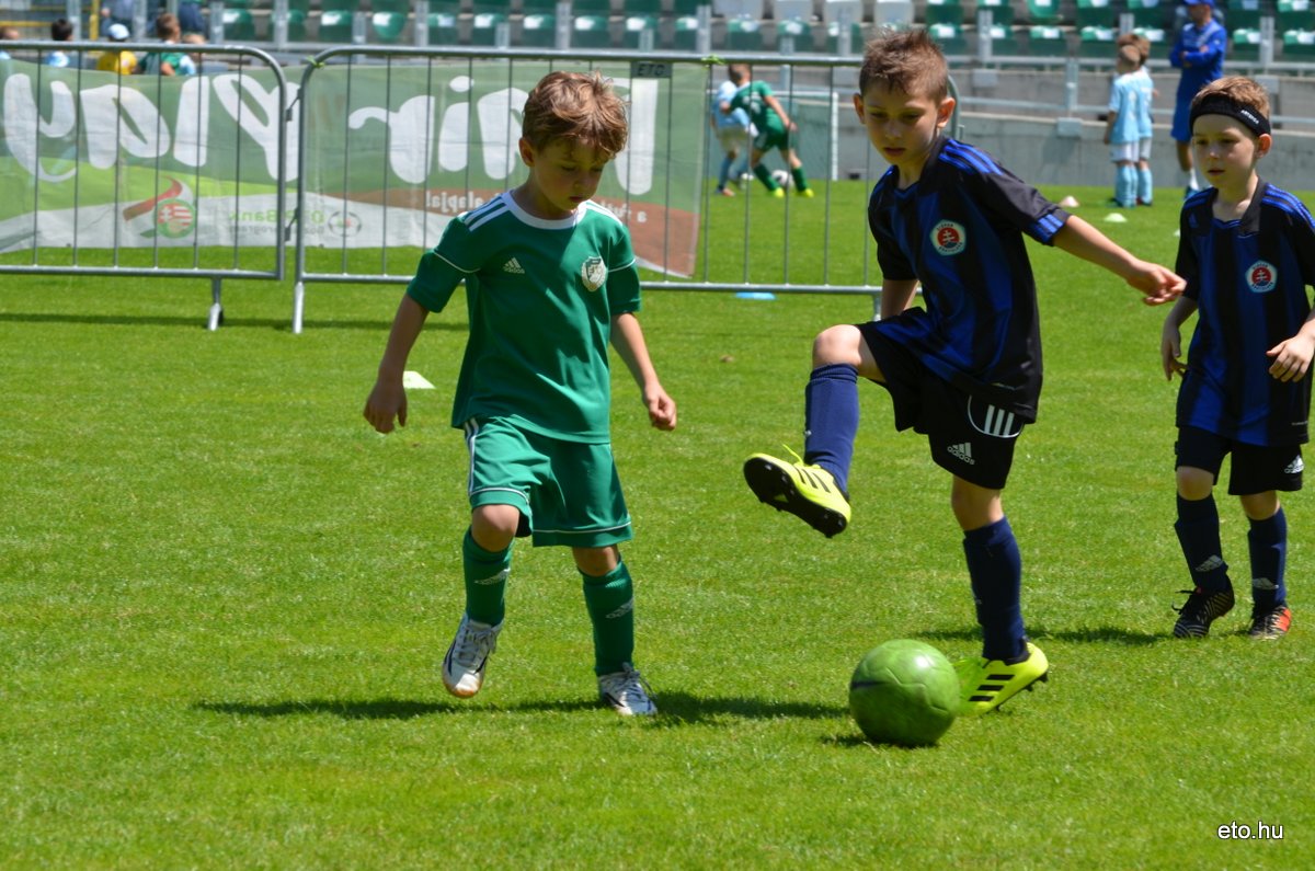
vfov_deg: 7.3
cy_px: 436
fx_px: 6835
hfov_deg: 11.0
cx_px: 658
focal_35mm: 188
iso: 200
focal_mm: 125
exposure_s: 1/320
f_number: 9
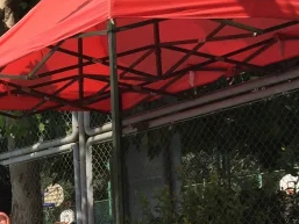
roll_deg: +2.1
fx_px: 1054
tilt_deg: -3.1
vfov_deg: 11.7
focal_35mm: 122
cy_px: 327
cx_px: -248
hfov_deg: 14.2
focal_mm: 4.15
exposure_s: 1/2198
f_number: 2.2
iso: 32
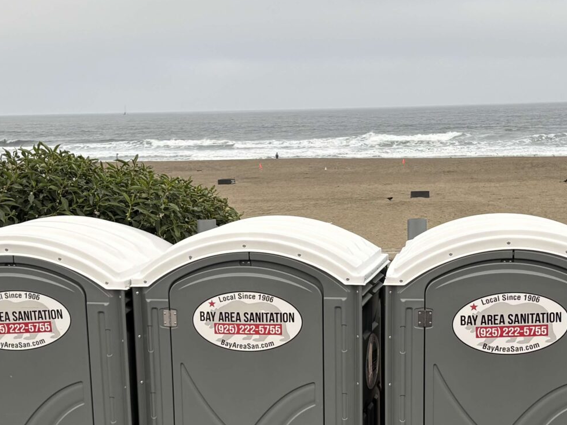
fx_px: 1114
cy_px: 371
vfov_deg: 21.2
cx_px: 346
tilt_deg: -13.2
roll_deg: +1.1
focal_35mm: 68
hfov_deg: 28.5
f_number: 1.6
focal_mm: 5.96
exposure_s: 1/137
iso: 32
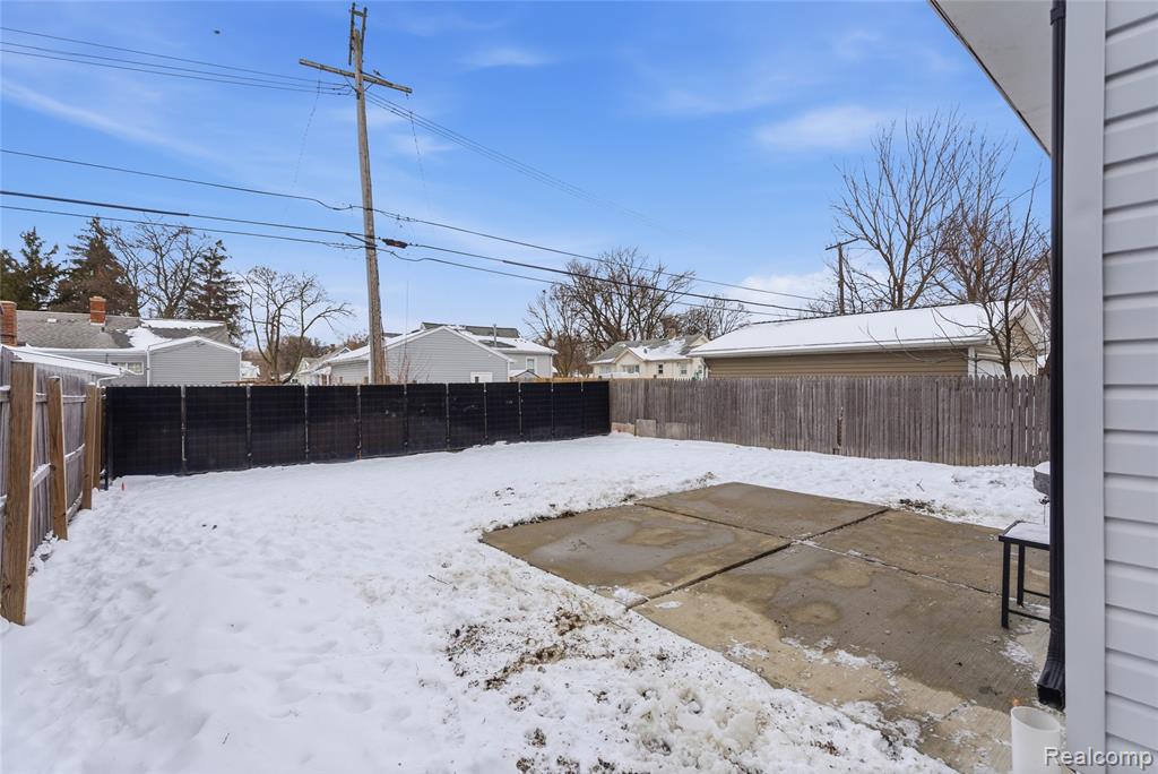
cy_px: 387
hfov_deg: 96.7
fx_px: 515
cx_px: 579
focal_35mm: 16
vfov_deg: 73.8
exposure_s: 1/8000
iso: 100
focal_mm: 16
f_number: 4
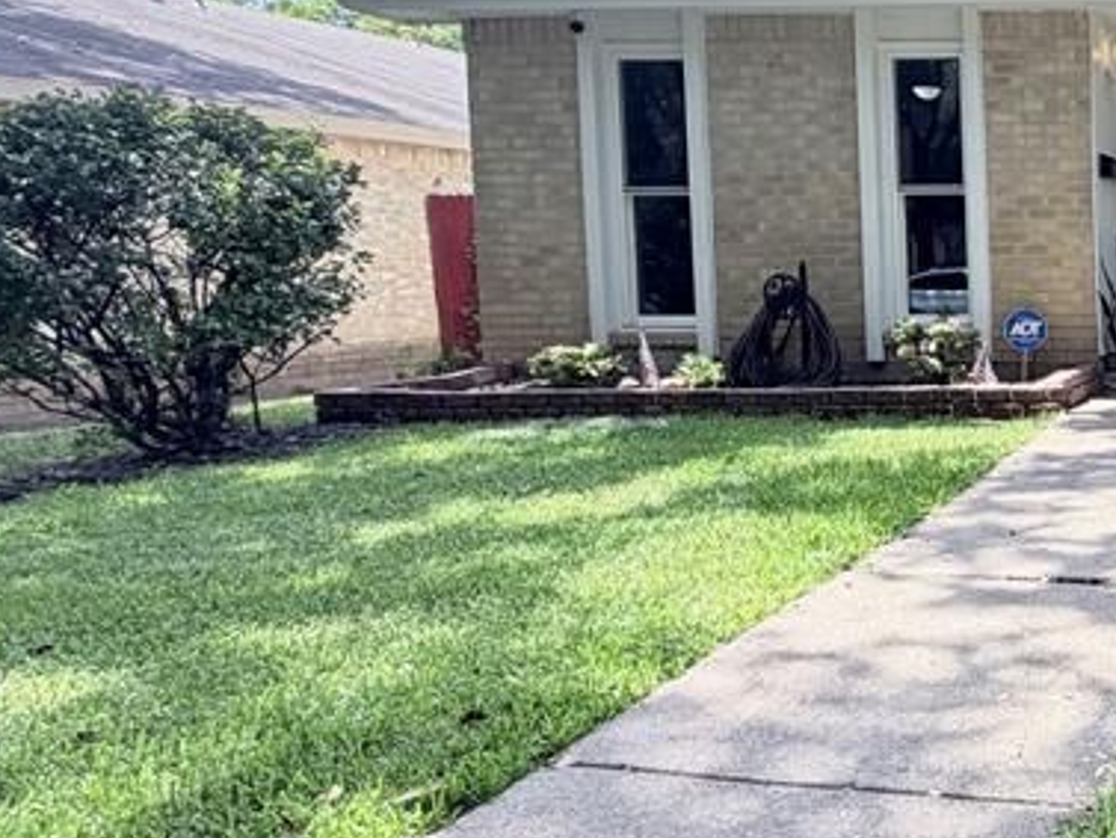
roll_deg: +0.9
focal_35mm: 38
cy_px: 361
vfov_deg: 37.7
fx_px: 1225
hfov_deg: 35.1
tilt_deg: -6.2
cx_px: 1427
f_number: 2.2
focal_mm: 2.22
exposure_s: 1/219
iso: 64
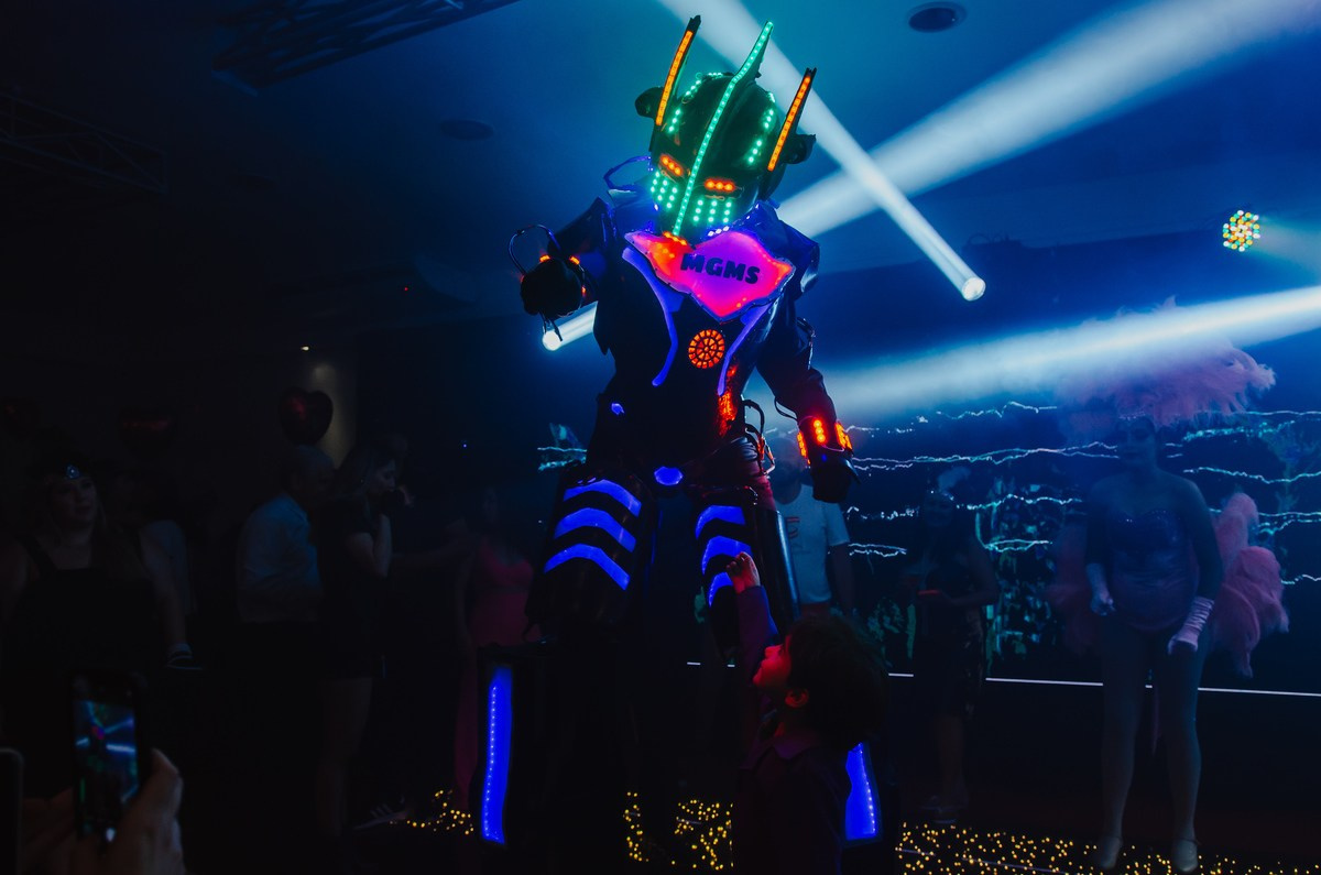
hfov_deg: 67.5
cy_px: 438
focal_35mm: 27
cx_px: 660
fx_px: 989
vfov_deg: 47.7
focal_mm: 18
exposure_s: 1/400
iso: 640
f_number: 2.8
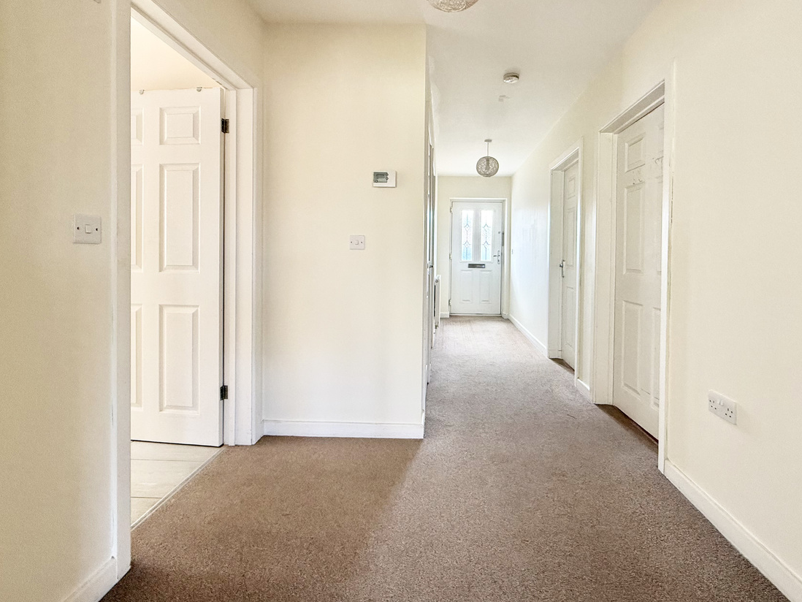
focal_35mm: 17
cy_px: 261
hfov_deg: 90.8
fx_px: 394
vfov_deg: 74.4
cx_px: 436
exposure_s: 1/99
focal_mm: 2.22
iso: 250
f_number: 2.2
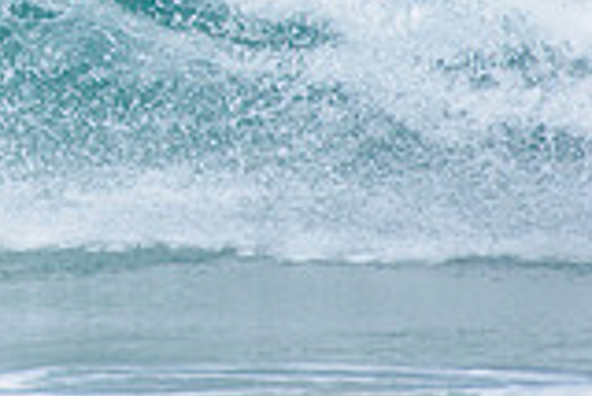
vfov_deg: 0.8
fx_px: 29807
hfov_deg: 1.1
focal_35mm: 1811
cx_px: -337
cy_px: -161
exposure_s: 1/2000
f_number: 5.6
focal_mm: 500
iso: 280
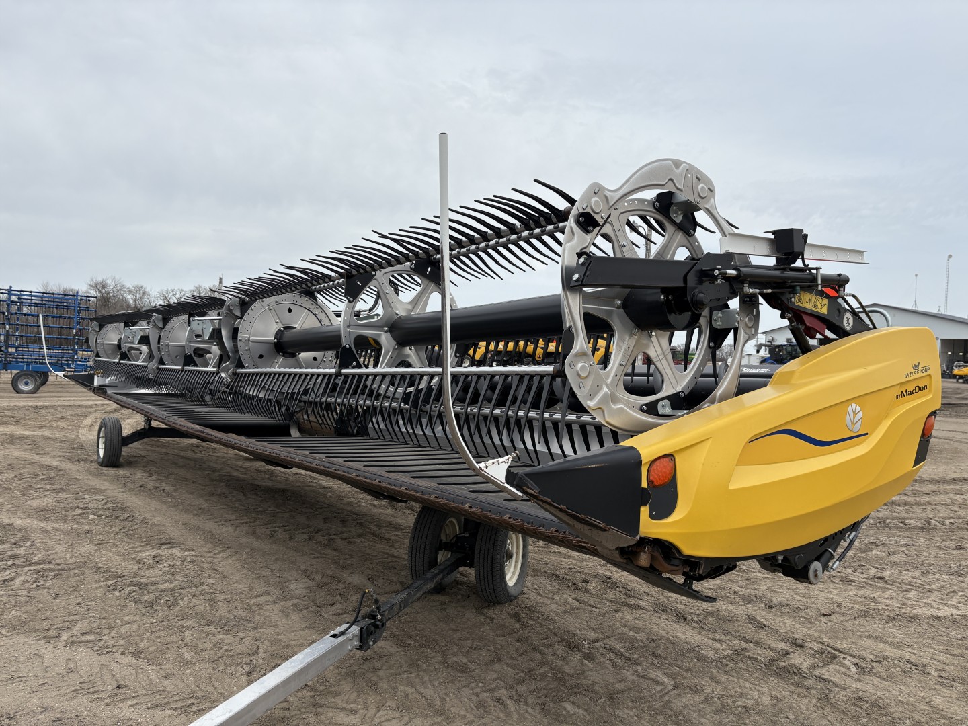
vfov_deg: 53.1
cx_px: 484
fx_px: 727
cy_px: 363
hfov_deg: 67.3
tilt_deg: -1.4
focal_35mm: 26
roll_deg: -1.0
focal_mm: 5.96
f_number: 1.6
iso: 50
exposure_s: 1/3623
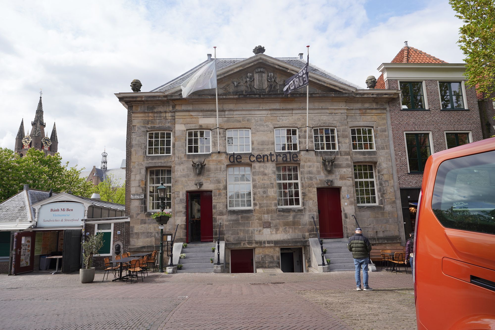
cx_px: 248
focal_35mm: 24
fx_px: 330
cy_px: 165
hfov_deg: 73.7
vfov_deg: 53.1
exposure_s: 1/100
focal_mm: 24
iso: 100
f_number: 11
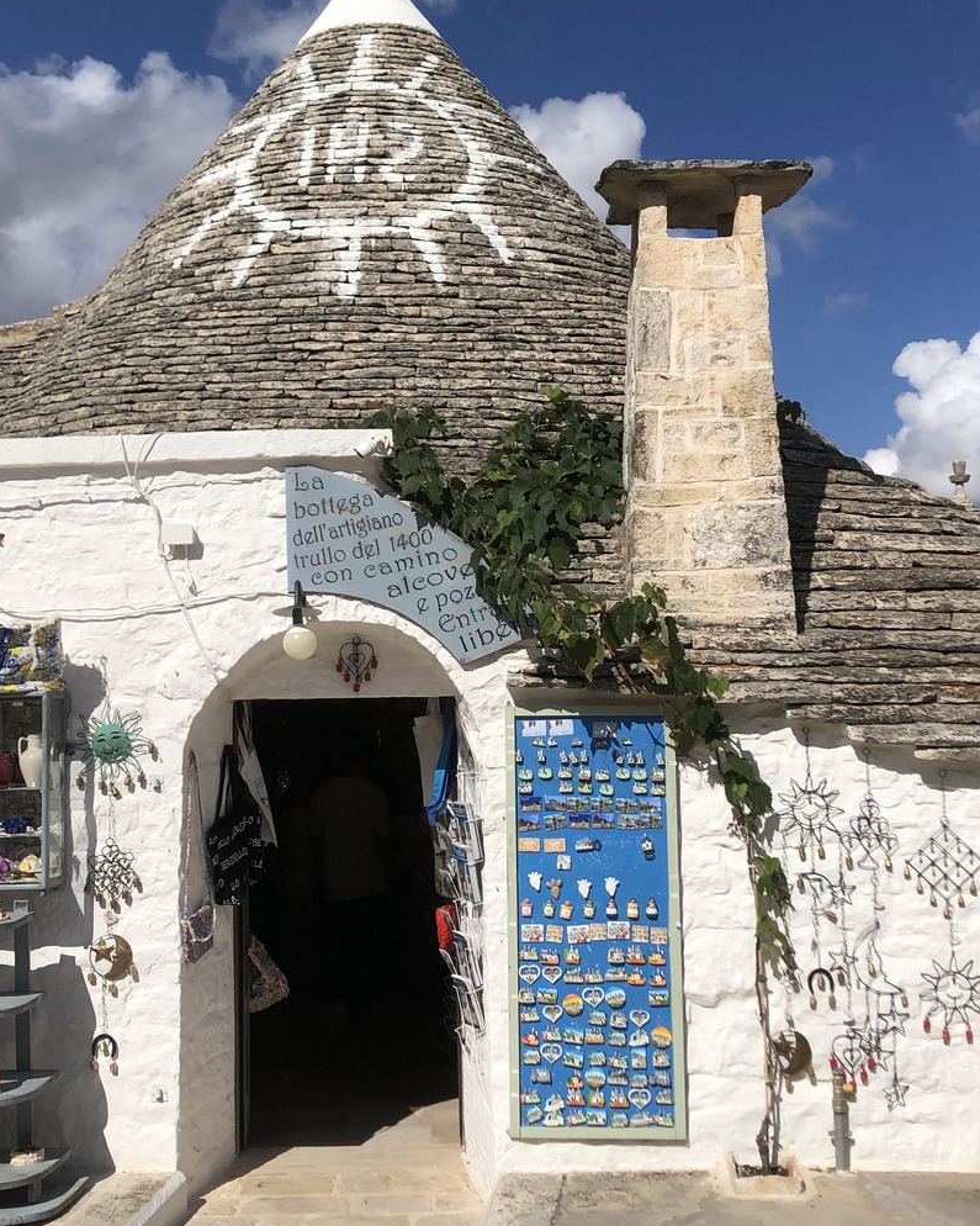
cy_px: 629
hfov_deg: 34.1
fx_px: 1595
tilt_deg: +1.8
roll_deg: +2.1
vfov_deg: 42.0
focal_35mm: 44
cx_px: 468
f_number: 1.8
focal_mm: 4
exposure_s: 1/6024
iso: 20
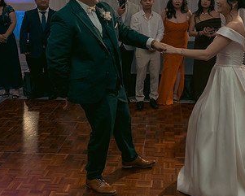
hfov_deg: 39.3
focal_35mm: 47
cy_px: 79
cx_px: 150
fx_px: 341
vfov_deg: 32.0
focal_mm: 26
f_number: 3.5
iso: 2500
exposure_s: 1/160
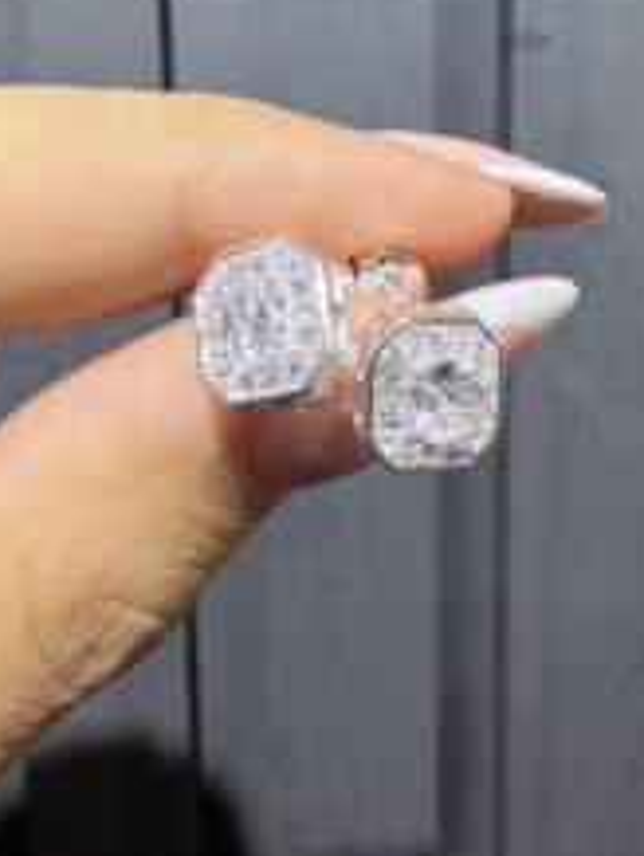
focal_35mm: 44
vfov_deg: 42.1
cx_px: 377
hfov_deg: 32.9
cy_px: 255
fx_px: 1089
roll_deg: +0.4
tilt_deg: -9.0
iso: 125
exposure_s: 1/100
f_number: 2.2
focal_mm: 2.22
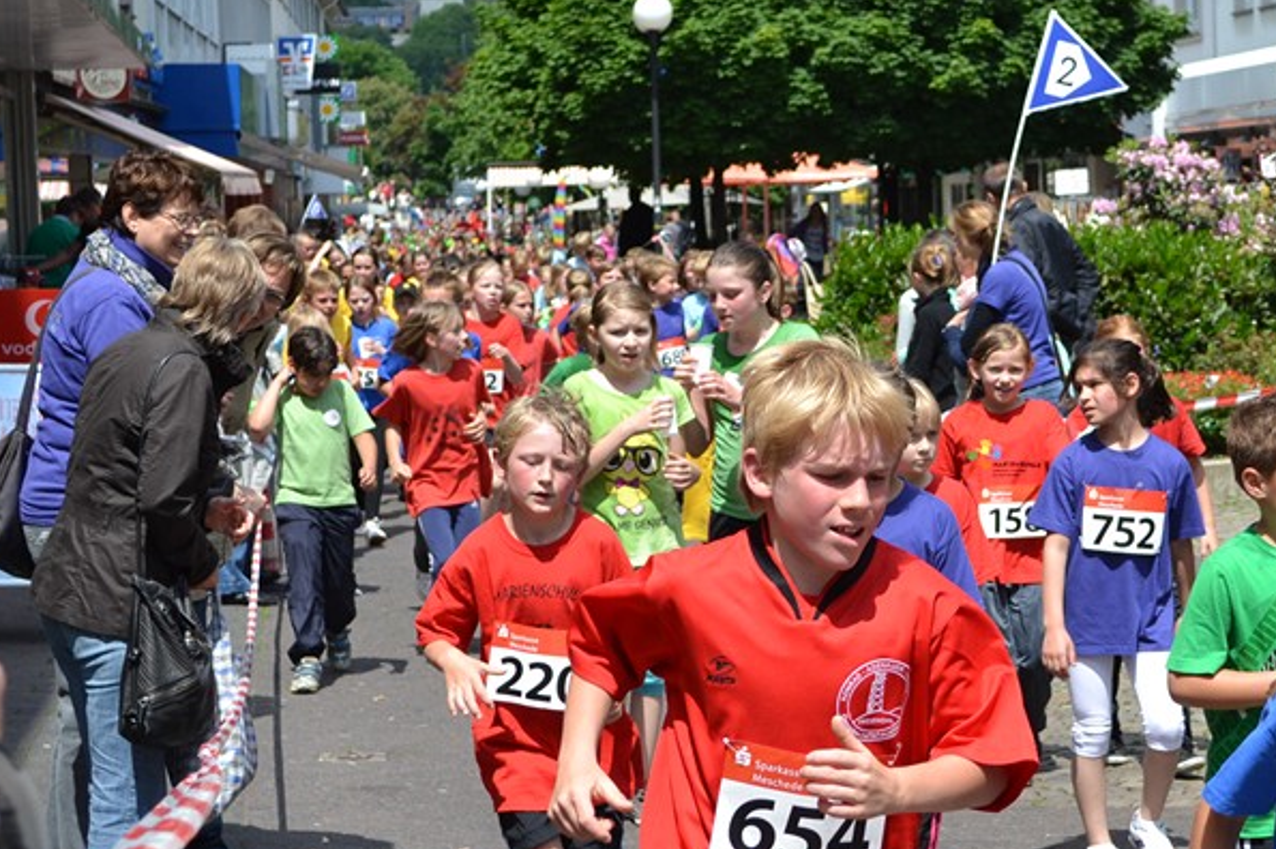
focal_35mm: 93
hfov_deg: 21.8
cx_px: 892
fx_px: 3294
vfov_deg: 14.7
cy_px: 481
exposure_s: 1/1600
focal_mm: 36
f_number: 5.6
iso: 400
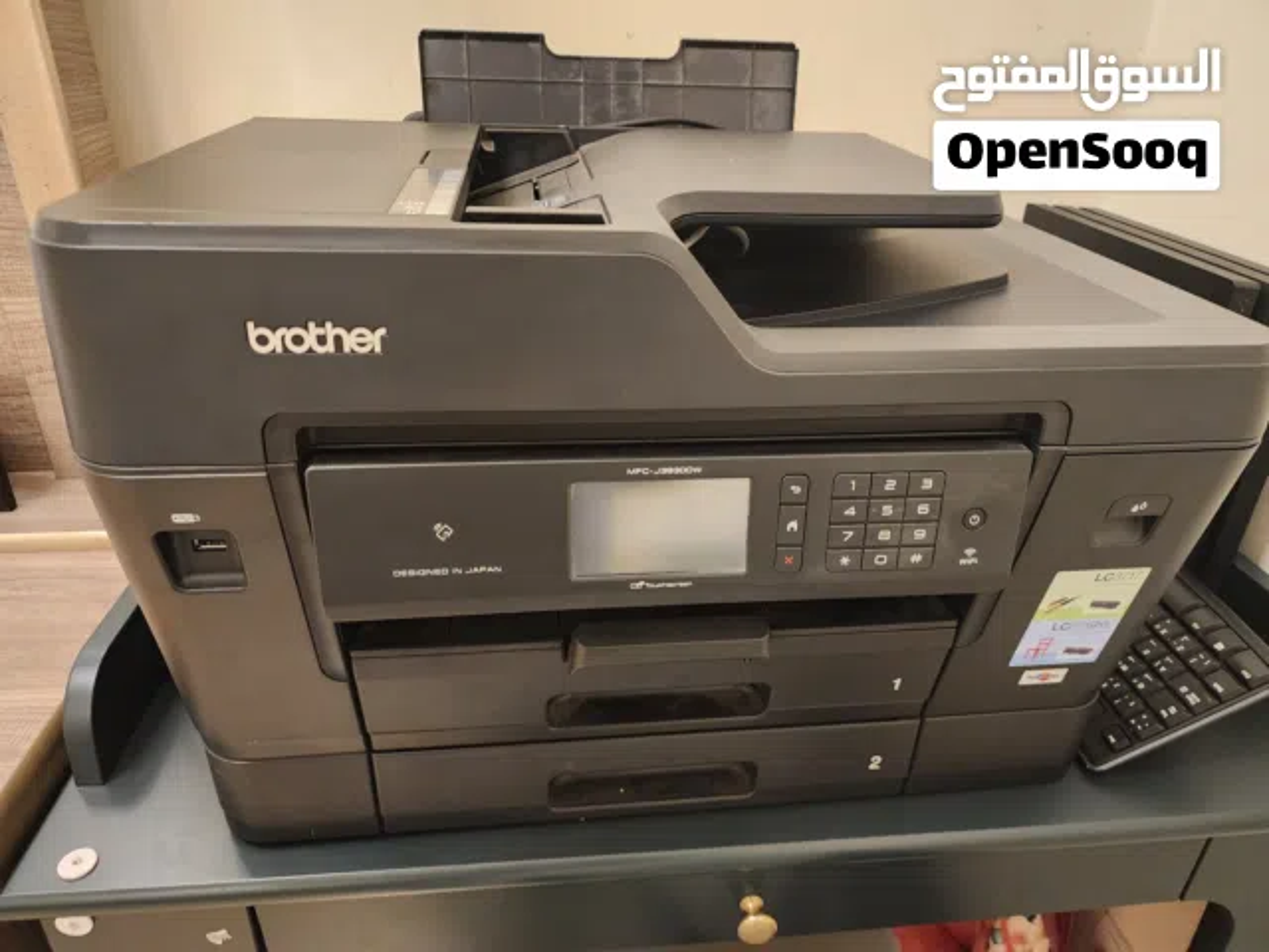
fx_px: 843
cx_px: 634
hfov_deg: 73.9
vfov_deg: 58.9
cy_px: 476
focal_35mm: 23
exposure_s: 1/50
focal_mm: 6.4
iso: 640
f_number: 1.8
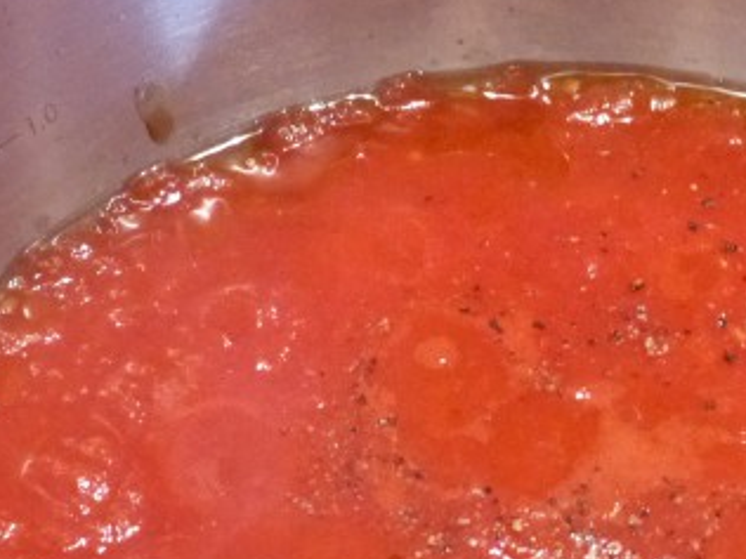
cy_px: 328
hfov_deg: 12.4
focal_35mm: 159
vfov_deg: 9.3
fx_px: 3427
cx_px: 538
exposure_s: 1/25
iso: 800
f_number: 3.2
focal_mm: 8.5
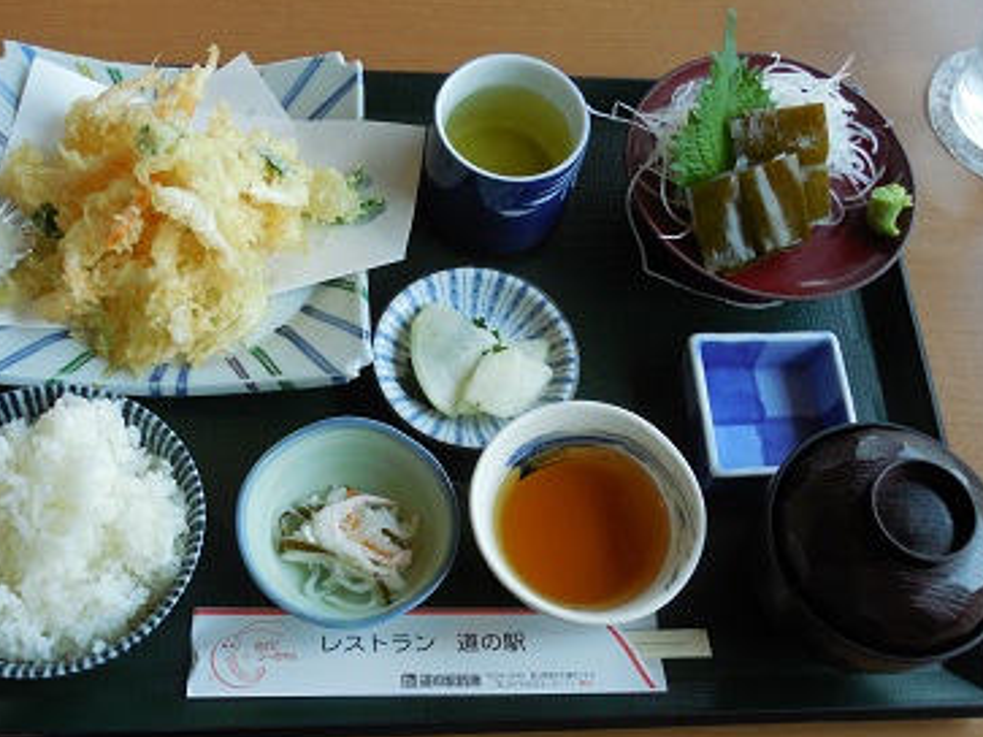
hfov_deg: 43.8
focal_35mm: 43
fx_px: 1221
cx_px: 455
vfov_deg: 33.6
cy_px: 393
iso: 125
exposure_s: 1/80
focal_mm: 7
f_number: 3.8
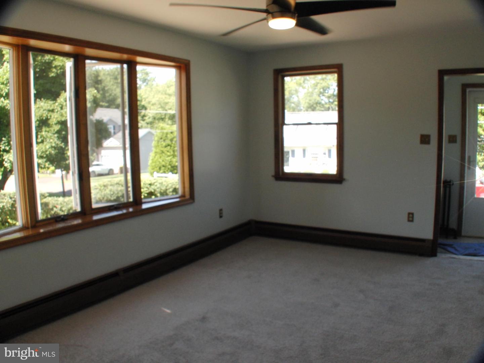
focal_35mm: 36
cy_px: 182
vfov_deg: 39.7
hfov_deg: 51.4
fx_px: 503
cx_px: 242
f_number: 4.2
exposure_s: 1/160
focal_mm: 7.3
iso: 200
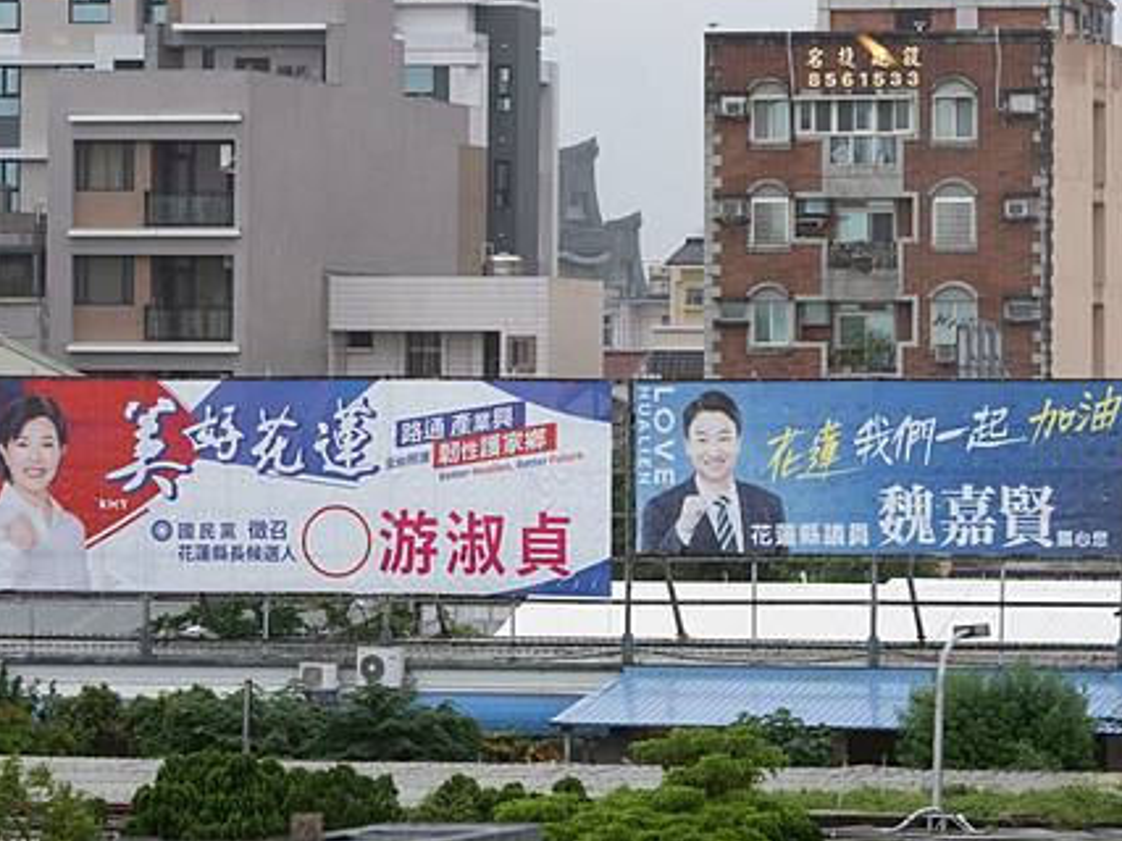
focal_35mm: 261
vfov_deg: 5.7
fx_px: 8457
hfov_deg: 7.6
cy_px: 482
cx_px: 583
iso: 800
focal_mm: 180
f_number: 8
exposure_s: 1/250
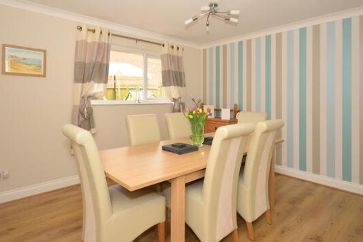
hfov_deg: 78.5
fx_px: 222
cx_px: 174
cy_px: 100
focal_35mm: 22
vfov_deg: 56.9
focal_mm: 12
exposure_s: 1/100
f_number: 5.6
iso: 400
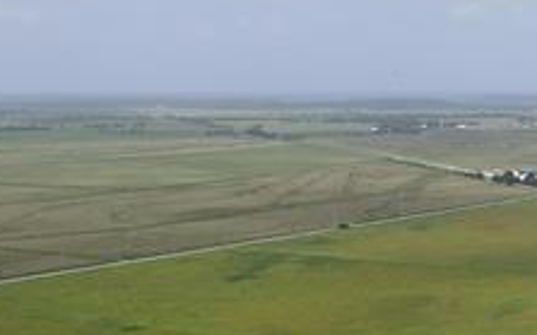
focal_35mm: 73
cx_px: 677
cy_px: 436
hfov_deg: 24.9
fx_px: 1068
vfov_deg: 16.8
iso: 100
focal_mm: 4.5
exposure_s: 1/800
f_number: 2.8
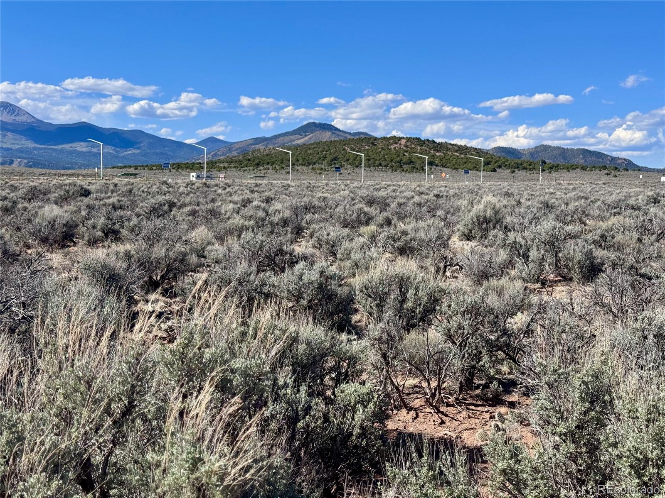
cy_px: 249
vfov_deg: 30.3
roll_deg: +0.0
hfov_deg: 39.7
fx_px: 922
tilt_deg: -4.8
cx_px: 332
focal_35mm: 48
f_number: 1.78
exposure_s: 1/4608
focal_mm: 6.76
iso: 64
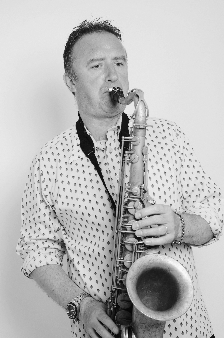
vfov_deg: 33.5
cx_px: 112
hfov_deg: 22.5
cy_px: 169
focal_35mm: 60
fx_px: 562
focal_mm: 40
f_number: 13
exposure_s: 1/125
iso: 200
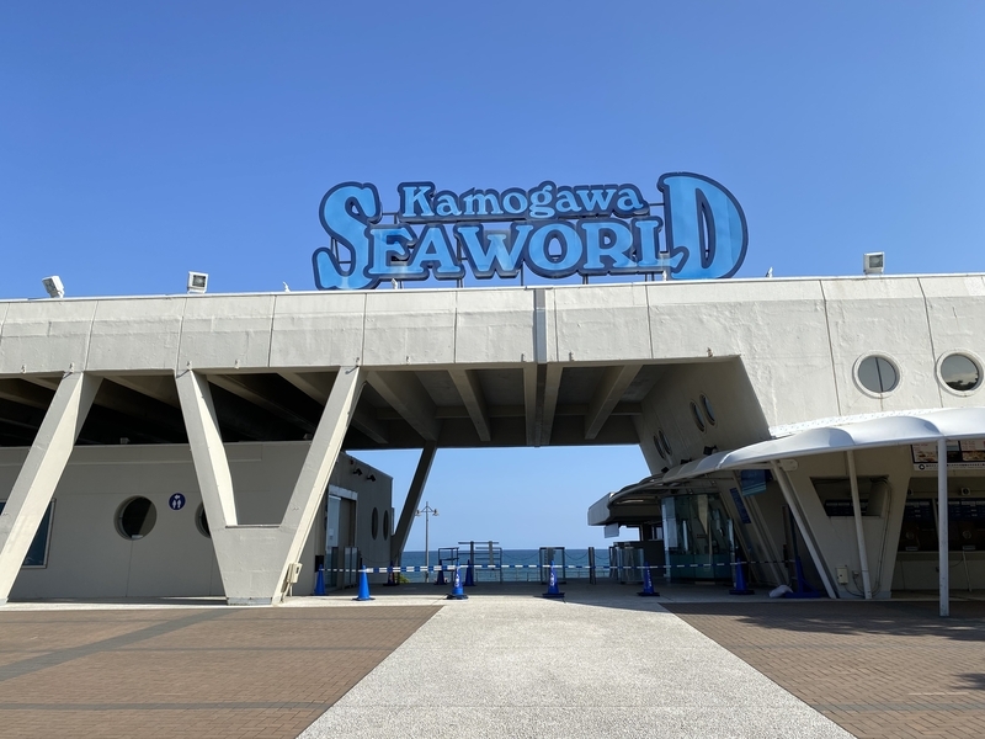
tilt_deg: +14.3
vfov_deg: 53.1
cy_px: 370
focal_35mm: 26
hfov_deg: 67.3
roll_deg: +0.8
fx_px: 740
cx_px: 492
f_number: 1.8
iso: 32
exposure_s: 1/3401
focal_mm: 4.25
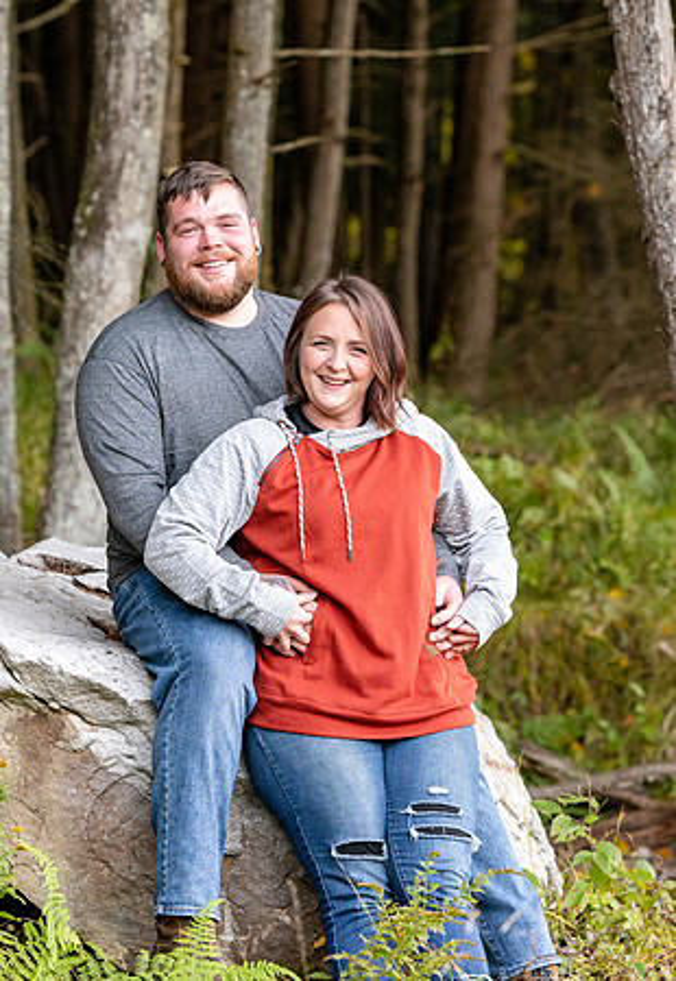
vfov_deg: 13.9
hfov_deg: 9.6
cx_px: 299
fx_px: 4009
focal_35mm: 146
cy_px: 416
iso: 2500
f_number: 3.2
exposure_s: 1/640
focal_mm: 85
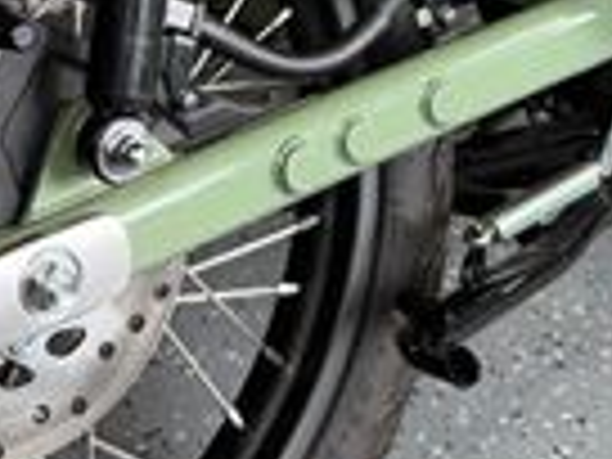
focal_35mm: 113
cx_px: 306
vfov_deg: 11.7
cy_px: -482
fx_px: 1998
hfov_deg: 17.4
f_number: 1.78
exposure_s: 1/23
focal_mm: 6.76
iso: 80
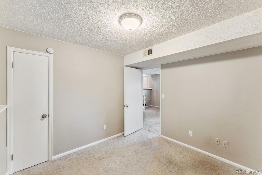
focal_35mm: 14
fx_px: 102
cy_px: 88
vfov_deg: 81.2
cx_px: 131
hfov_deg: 104.3
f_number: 22
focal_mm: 14
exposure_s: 1.6
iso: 125
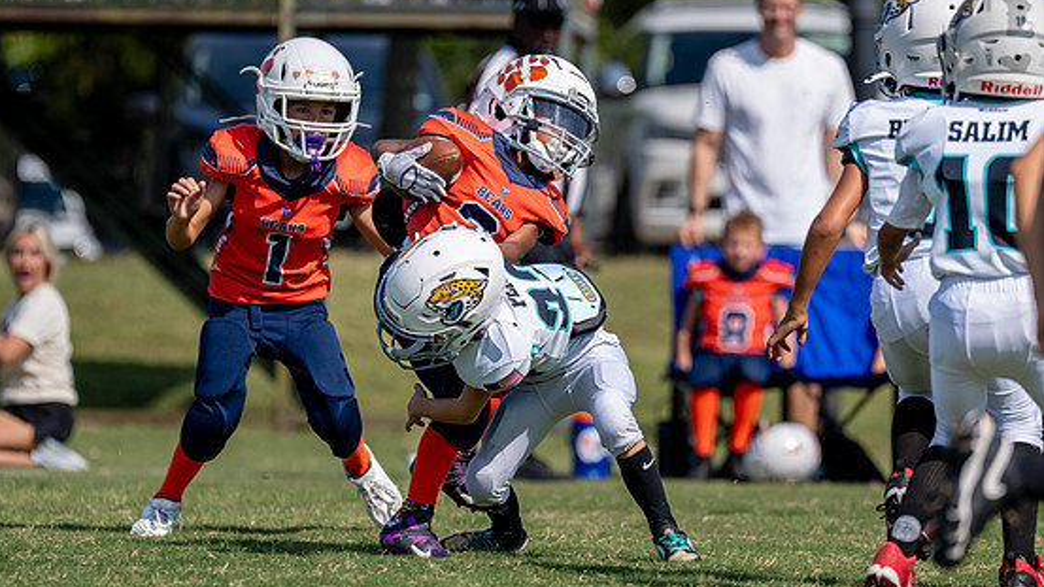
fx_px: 9799
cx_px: 619
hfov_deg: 6.1
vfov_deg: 3.4
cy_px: 332
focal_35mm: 354
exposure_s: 1/4000
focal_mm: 200
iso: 160
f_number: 2.8
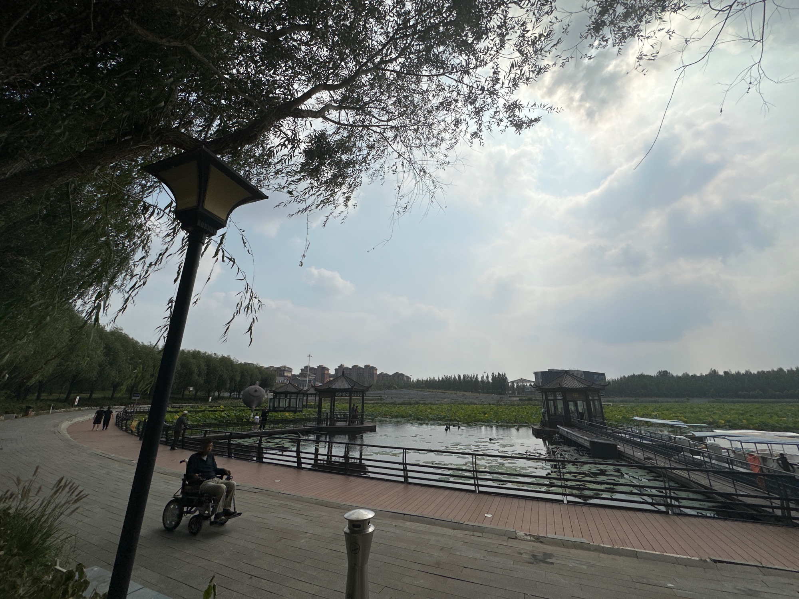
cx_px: 400
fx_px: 323
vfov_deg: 85.7
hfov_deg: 102.1
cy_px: 300
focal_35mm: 14
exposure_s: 1/11905
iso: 50
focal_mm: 2.22
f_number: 2.2
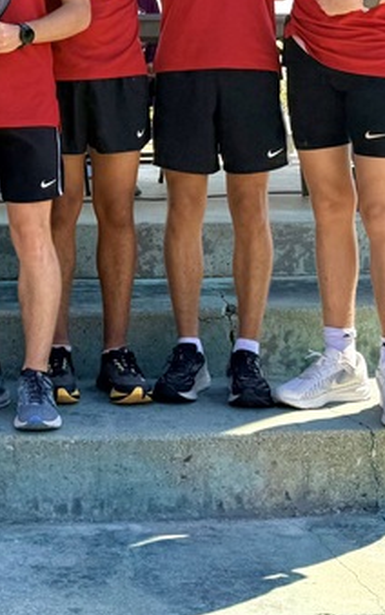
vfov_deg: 26.2
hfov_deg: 16.9
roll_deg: -0.1
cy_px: 18
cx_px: -29
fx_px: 1259
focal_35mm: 75
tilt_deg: +1.4
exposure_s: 1/3759
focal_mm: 6.76
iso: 80
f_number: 1.78
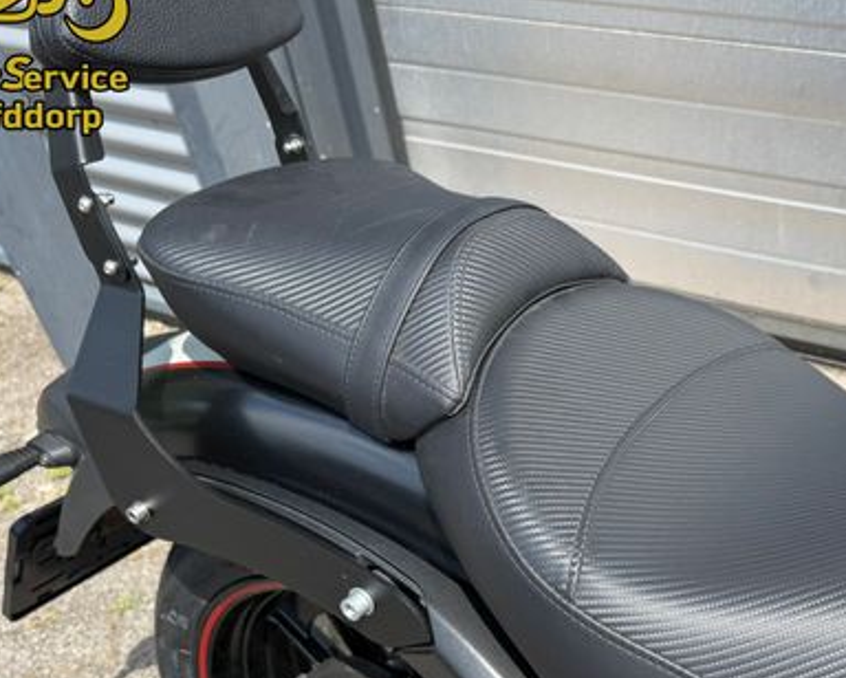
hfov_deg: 45.7
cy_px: 453
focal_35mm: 39
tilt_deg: -39.4
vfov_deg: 37.9
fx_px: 977
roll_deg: +4.5
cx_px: 599
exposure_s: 1/1901
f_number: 1.78
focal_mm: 6.76
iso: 80
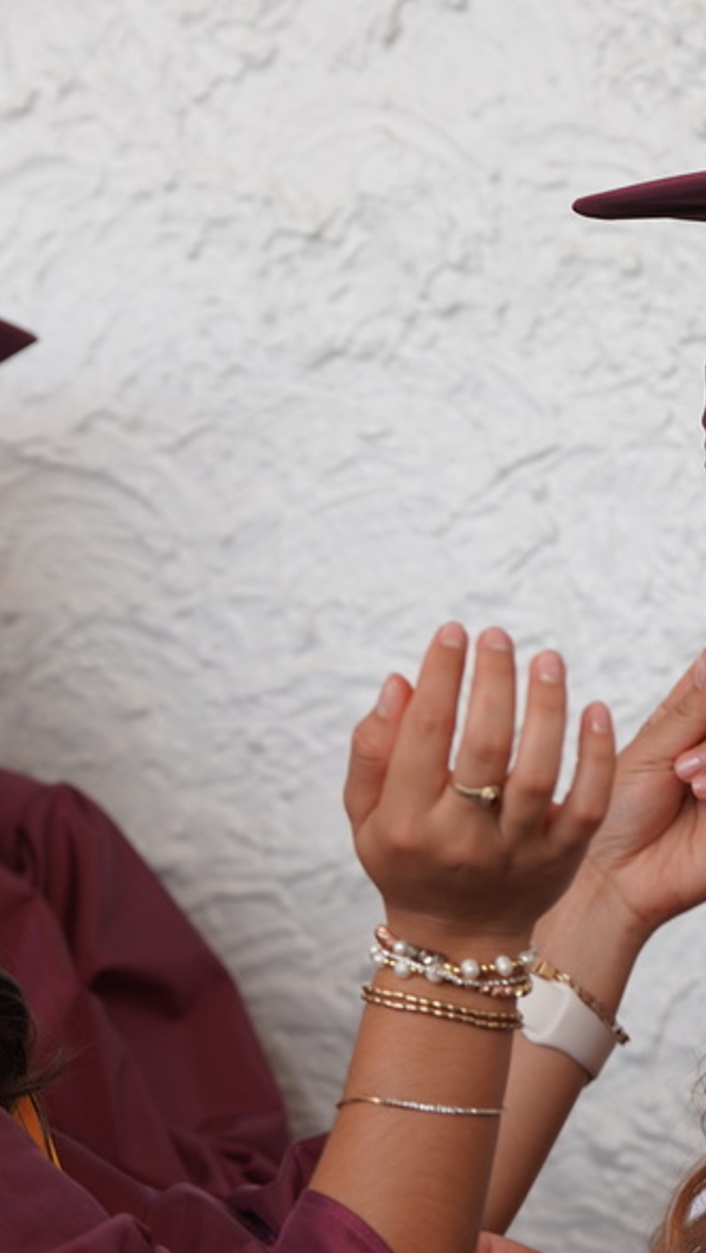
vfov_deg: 12.2
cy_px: 617
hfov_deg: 6.9
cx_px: 309
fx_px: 5887
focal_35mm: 177
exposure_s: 1/160
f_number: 4
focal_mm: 97
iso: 320
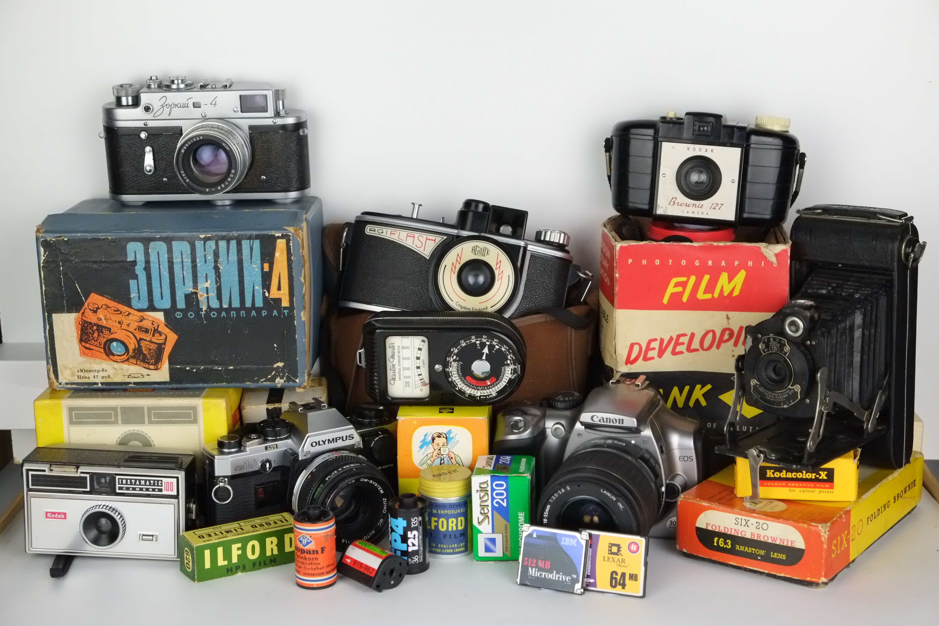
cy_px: 313
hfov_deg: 36.9
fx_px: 1408
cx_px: 470
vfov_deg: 25.1
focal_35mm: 54
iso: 6400
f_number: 5.6
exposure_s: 1/1500
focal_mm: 35.8
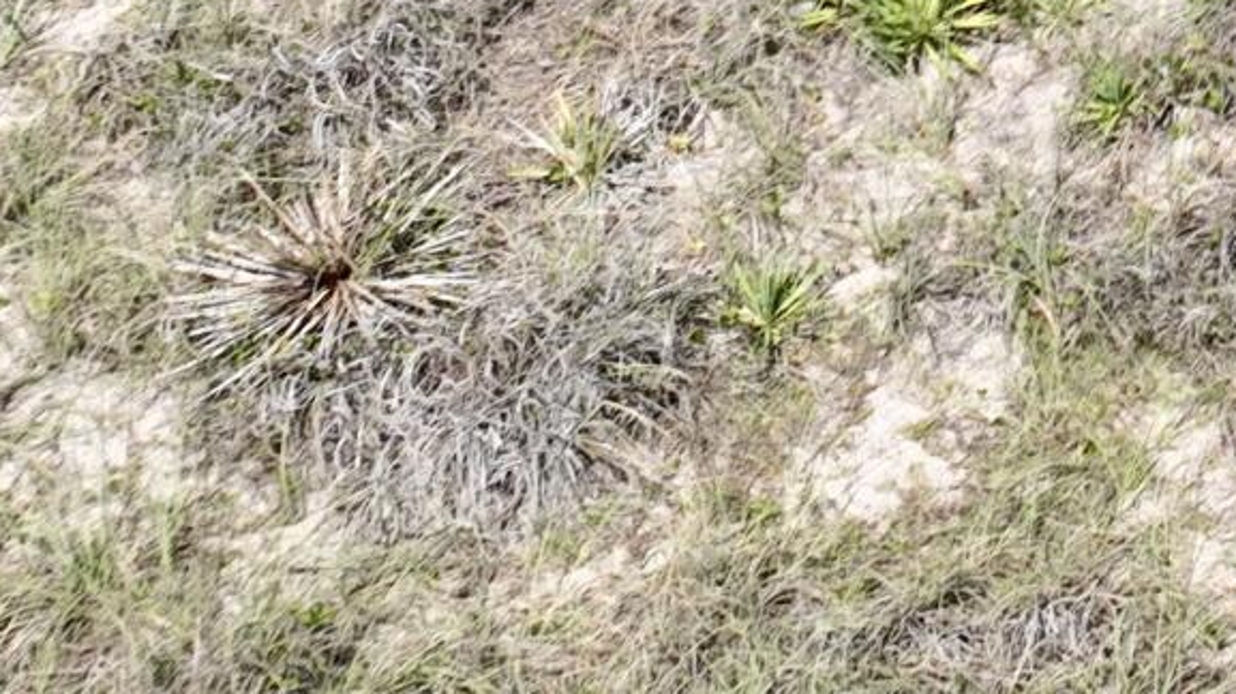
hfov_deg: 14.5
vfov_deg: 7.8
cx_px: 1973
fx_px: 4455
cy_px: -1318
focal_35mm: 136
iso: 130
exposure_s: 1/1250
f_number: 2.8
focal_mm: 12.29
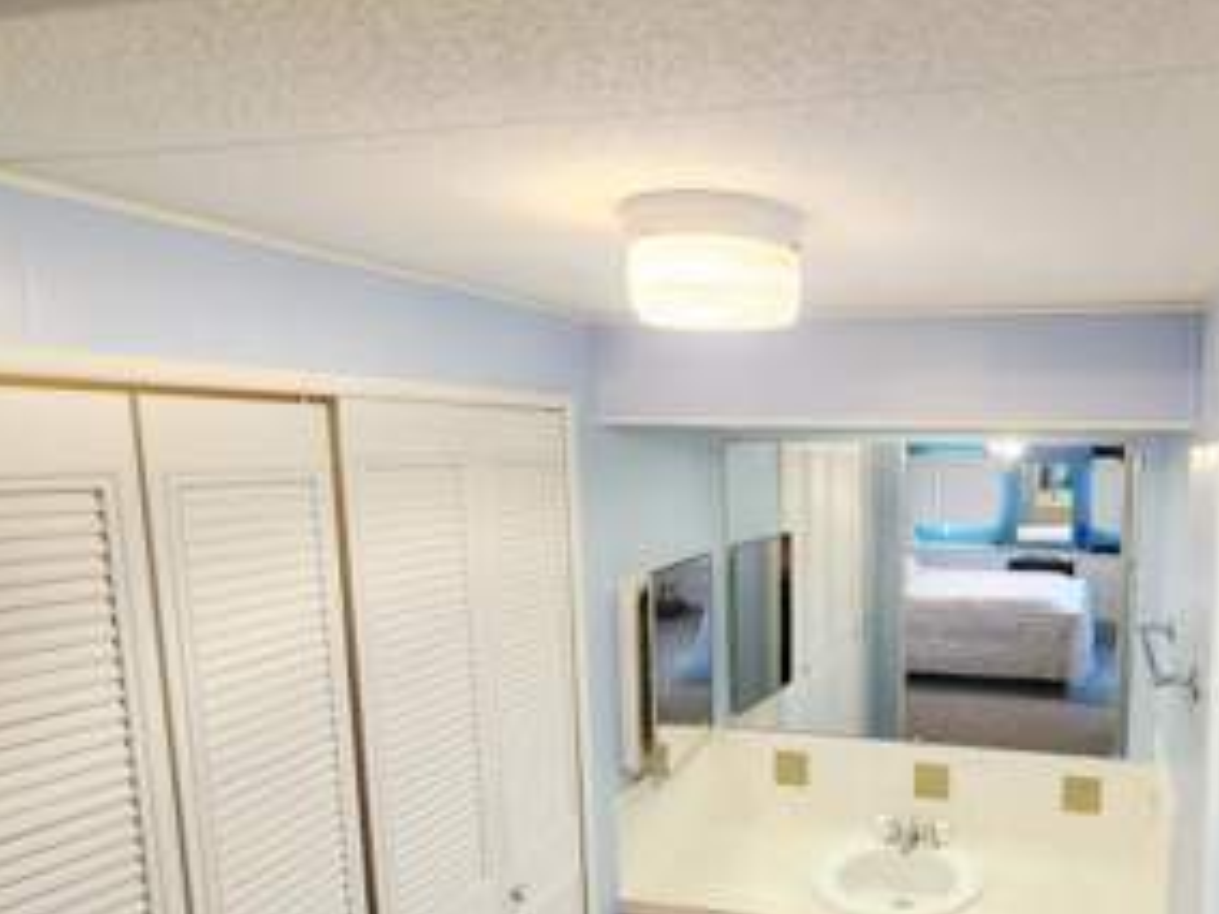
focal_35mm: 22
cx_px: 914
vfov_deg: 60.5
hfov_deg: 71.2
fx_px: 775
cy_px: 558
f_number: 2.2
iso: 250
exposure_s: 1/60
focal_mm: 2.2
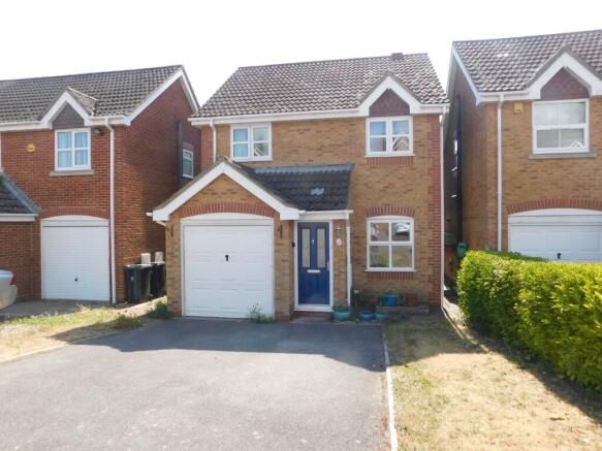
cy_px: 226
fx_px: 417
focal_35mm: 24
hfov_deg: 71.6
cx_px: 301
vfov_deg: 56.8
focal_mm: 4.1
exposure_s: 1/640
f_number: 3
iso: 125
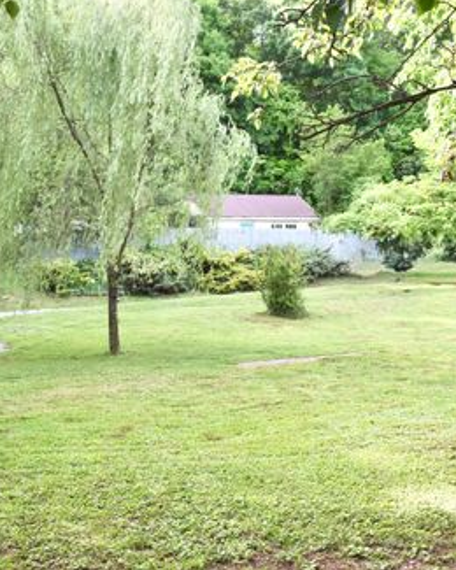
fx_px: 839
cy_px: 283
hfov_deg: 30.3
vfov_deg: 37.5
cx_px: 172
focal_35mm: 50
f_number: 5.6
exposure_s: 1/250
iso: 360
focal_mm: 23
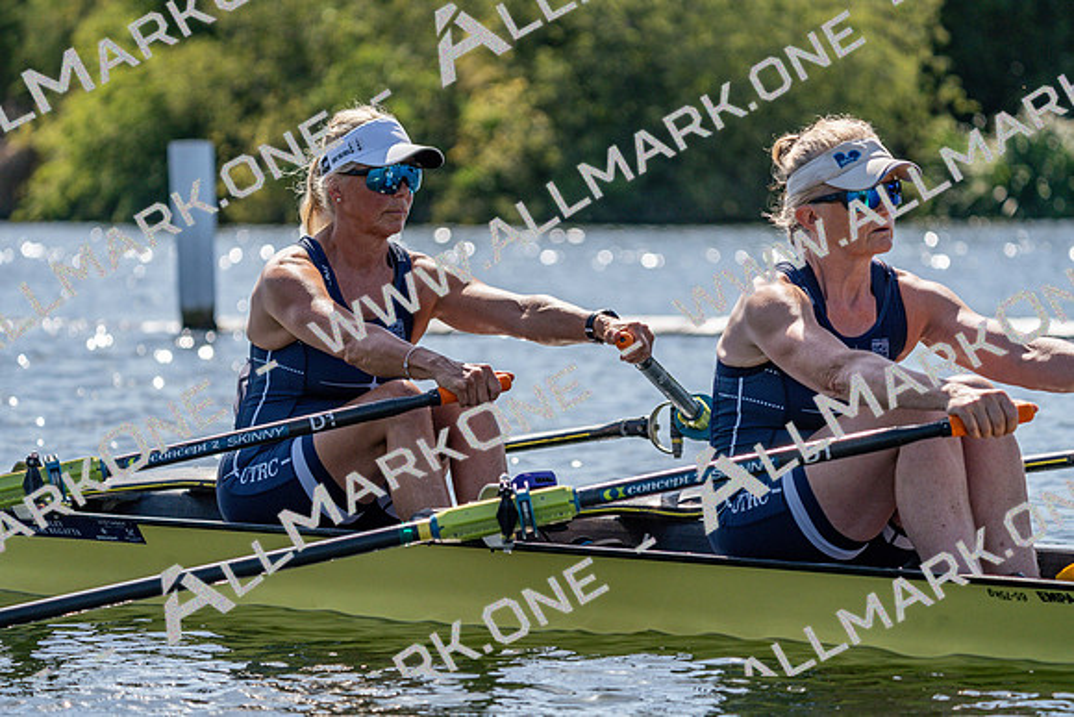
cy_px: 358
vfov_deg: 6.9
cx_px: 537
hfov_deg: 10.3
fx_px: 5968
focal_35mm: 200
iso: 320
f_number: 5.6
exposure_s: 1/2000
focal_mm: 200
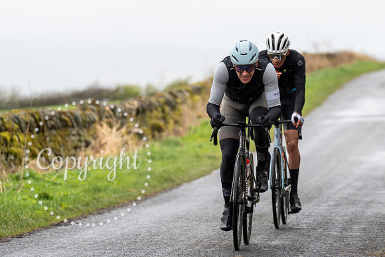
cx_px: 265
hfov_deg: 6.8
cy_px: 79
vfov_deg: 4.6
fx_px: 3223
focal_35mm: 301
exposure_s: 1/1000
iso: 400
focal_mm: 185
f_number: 4
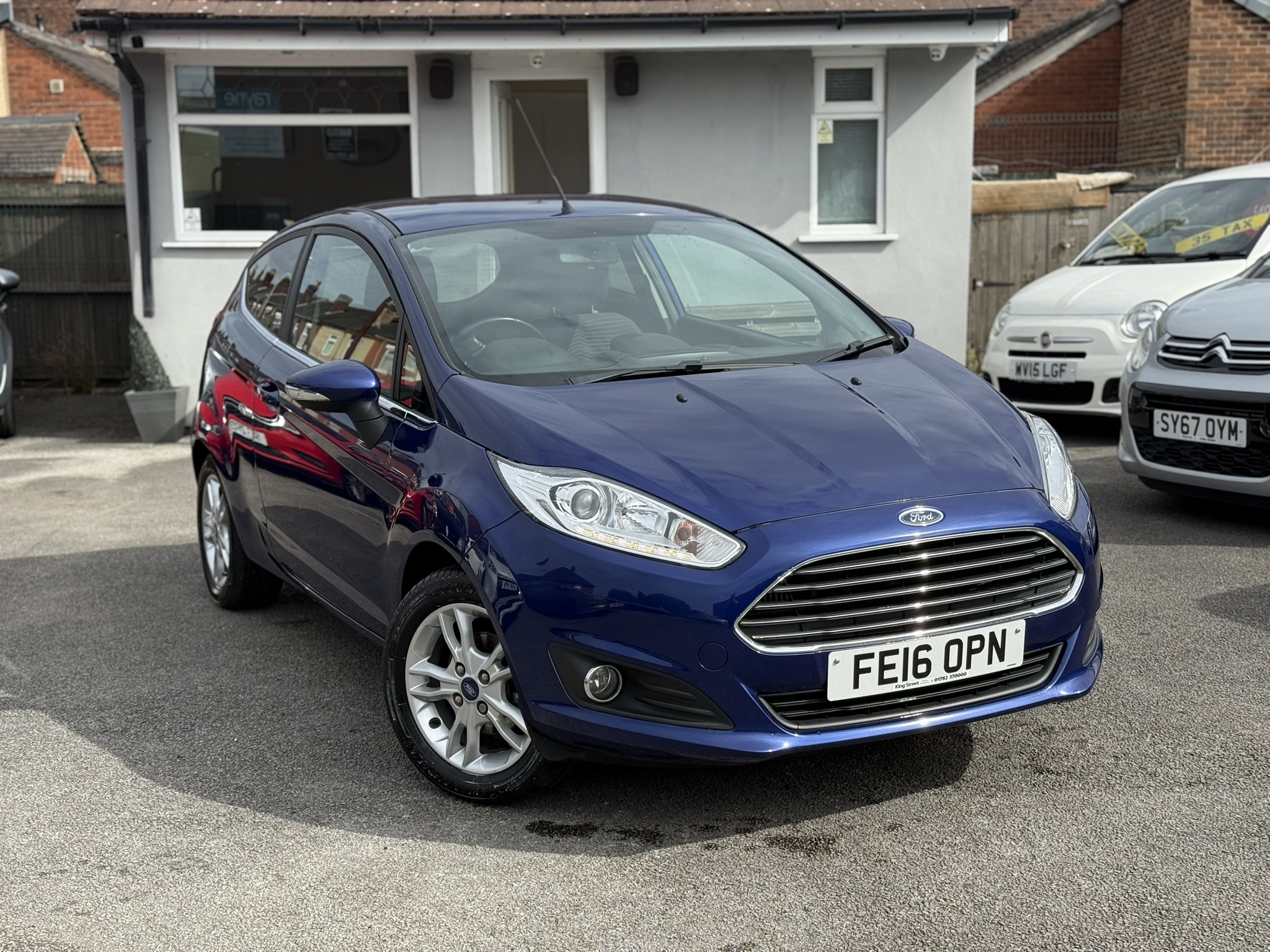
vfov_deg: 30.3
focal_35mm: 48
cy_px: 476
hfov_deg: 39.7
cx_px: 635
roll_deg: +0.4
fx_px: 1761
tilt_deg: -7.5
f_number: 1.78
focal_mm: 6.76
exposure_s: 1/5208
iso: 100
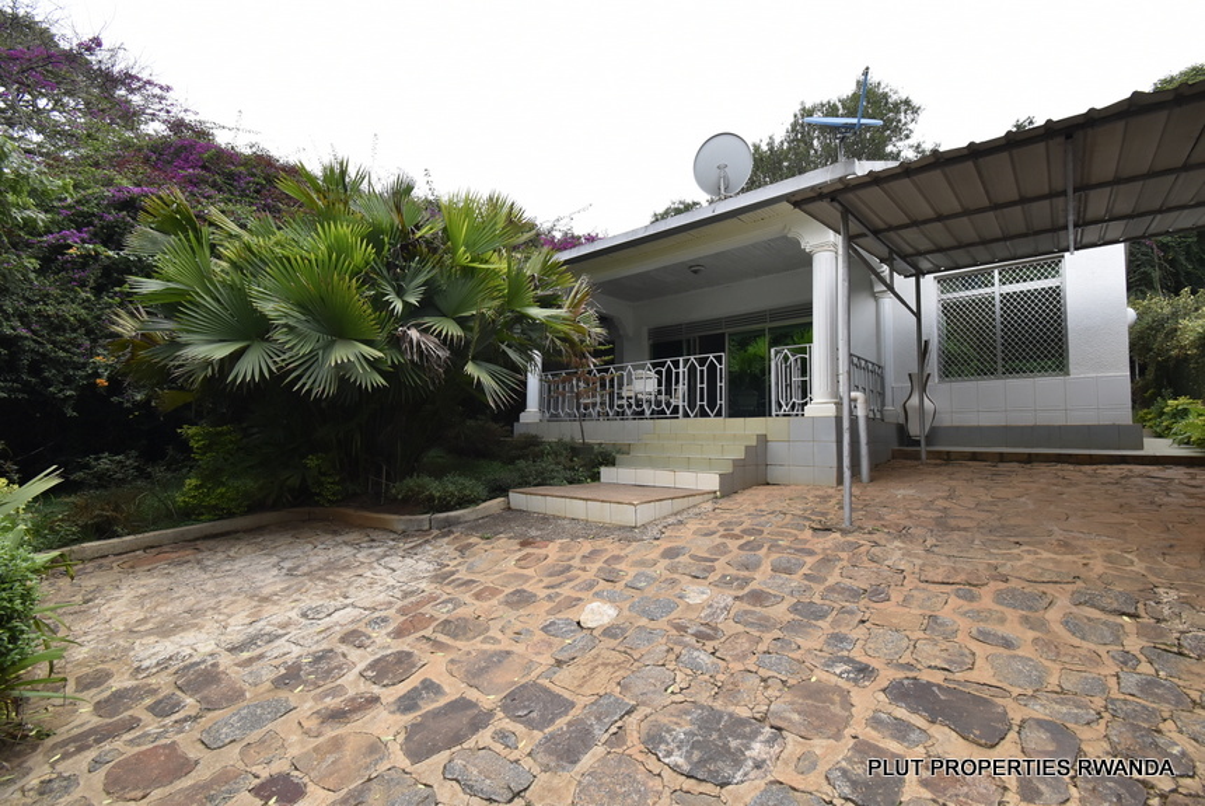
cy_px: 403
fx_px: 502
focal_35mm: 15
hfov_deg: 100.3
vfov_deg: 77.4
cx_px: 602
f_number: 8
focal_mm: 10
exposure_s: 1/100
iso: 500
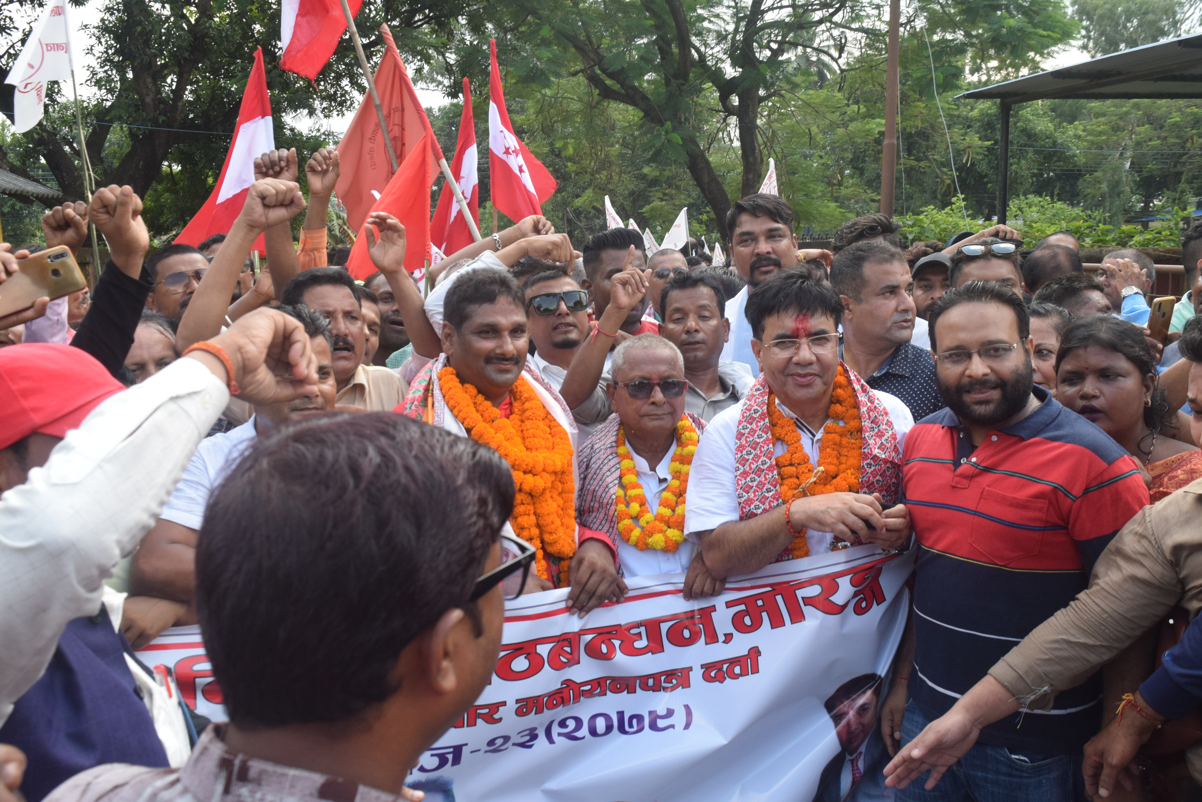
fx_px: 1052
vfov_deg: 41.7
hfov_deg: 59.5
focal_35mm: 32
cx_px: 601
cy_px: 401
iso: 800
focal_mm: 21
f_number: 10
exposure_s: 1/400
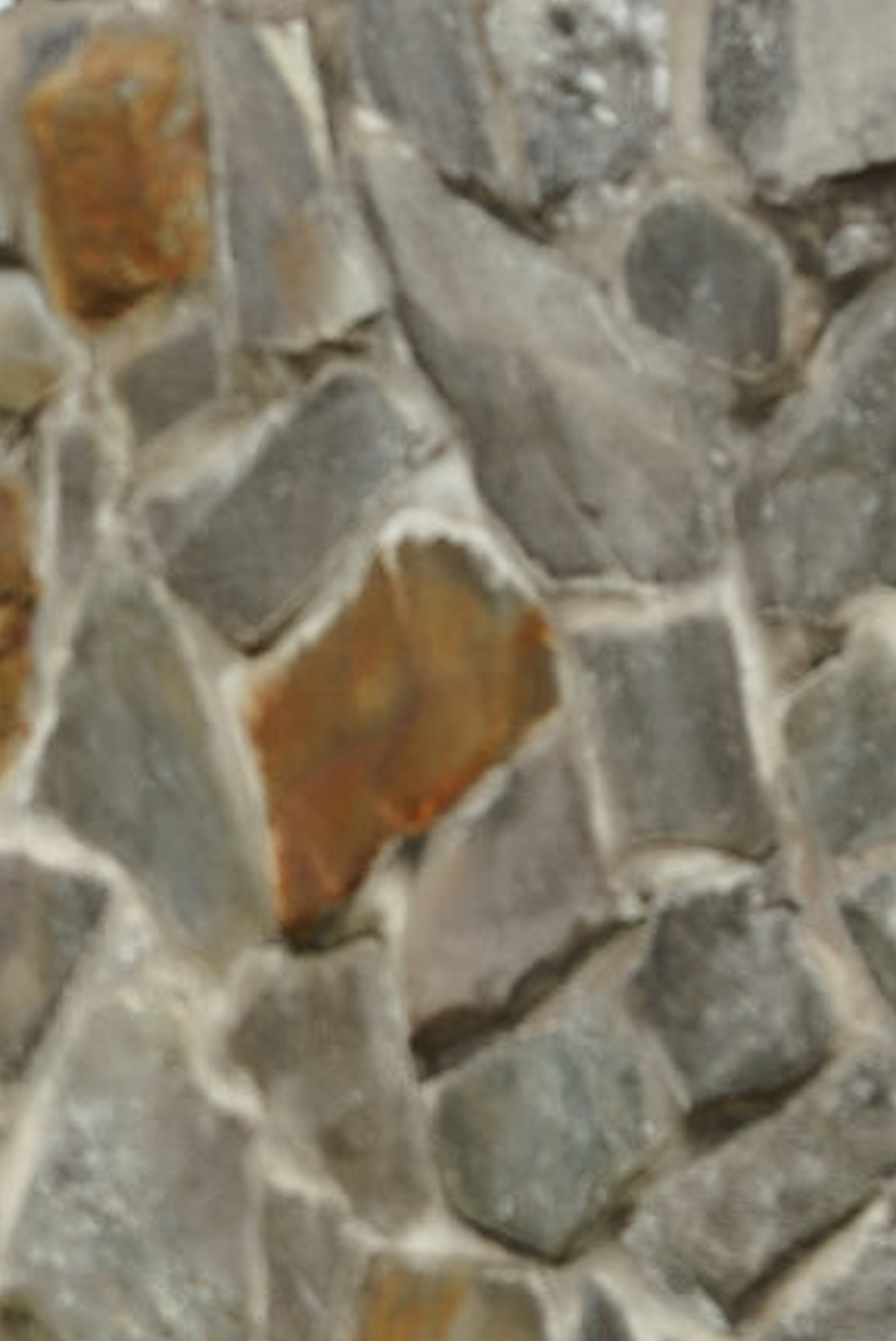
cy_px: 2290
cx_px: -862
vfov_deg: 7.5
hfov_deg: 5.0
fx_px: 10018
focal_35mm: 269
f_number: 3.5
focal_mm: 60.4
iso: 200
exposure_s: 1/640
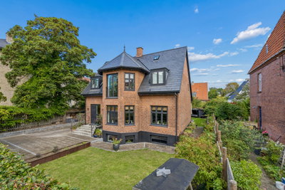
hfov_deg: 96.7
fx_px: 127
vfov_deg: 73.8
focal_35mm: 16
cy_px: 95
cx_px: 142
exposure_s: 1/250
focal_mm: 16
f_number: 8
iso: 200
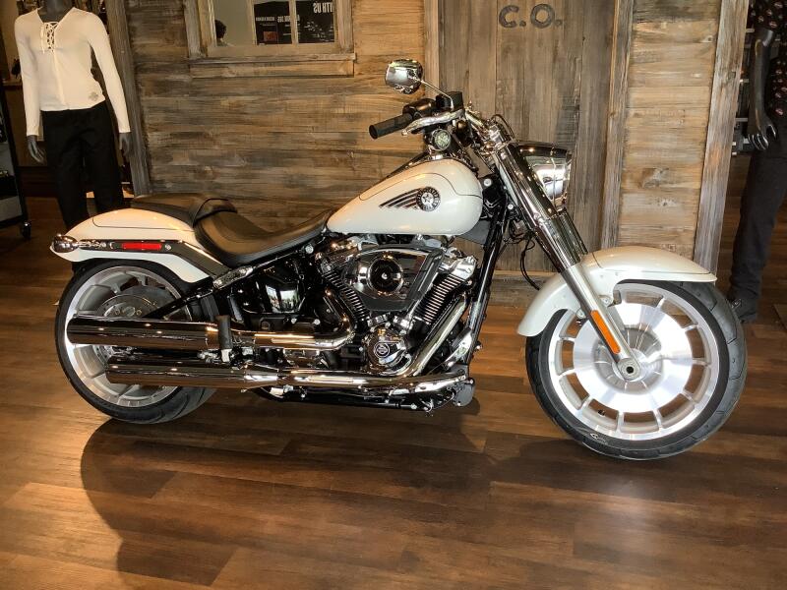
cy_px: 295
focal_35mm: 31
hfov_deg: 58.4
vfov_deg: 45.4
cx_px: 394
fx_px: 705
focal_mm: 3.3
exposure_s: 1/100
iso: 80
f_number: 2.4
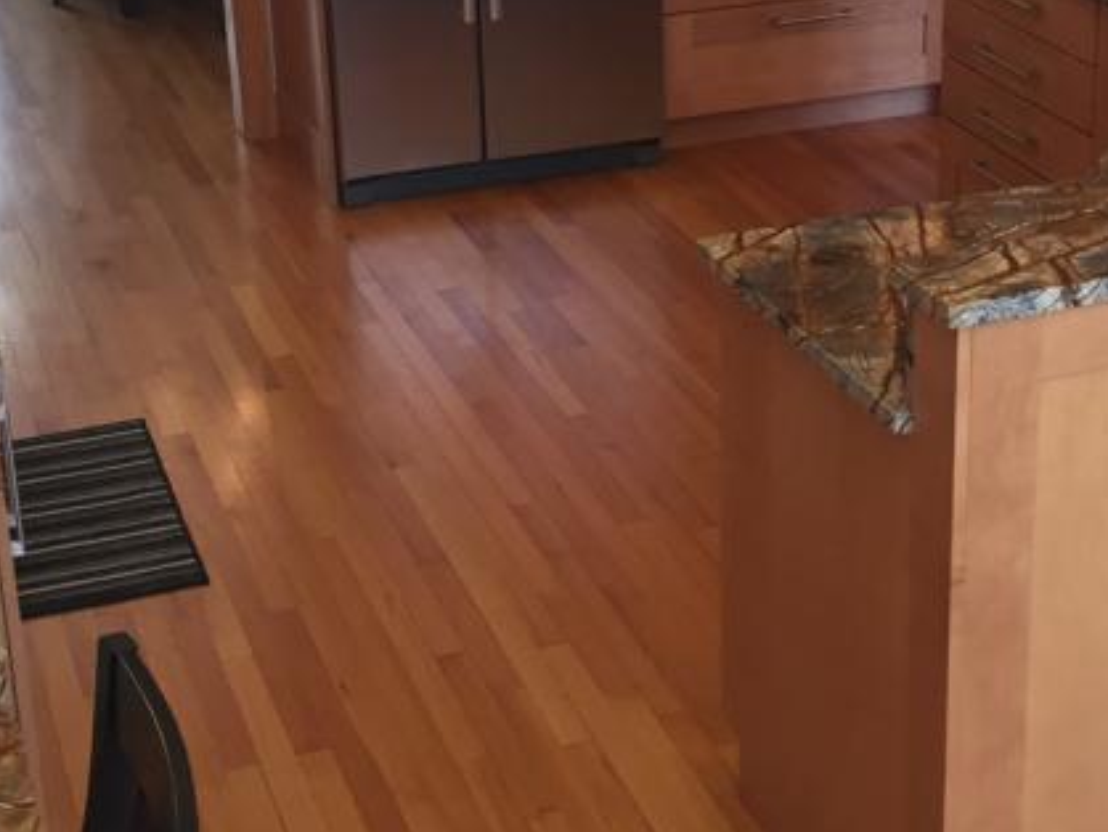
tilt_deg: -21.1
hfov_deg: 27.2
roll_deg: +0.3
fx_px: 2274
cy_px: 201
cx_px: 740
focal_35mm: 71
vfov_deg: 20.6
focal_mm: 4.15
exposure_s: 1/30
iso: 64
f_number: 2.2
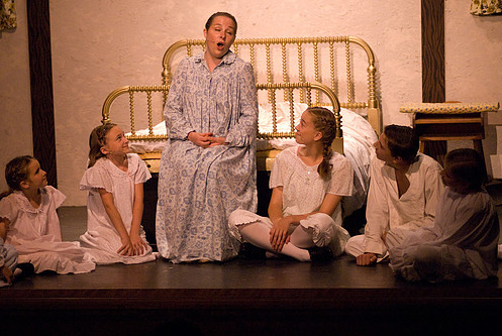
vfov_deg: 6.8
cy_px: 141
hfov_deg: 10.1
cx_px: 213
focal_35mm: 203
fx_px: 2835
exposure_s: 1/160
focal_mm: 116
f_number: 2.8
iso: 1600
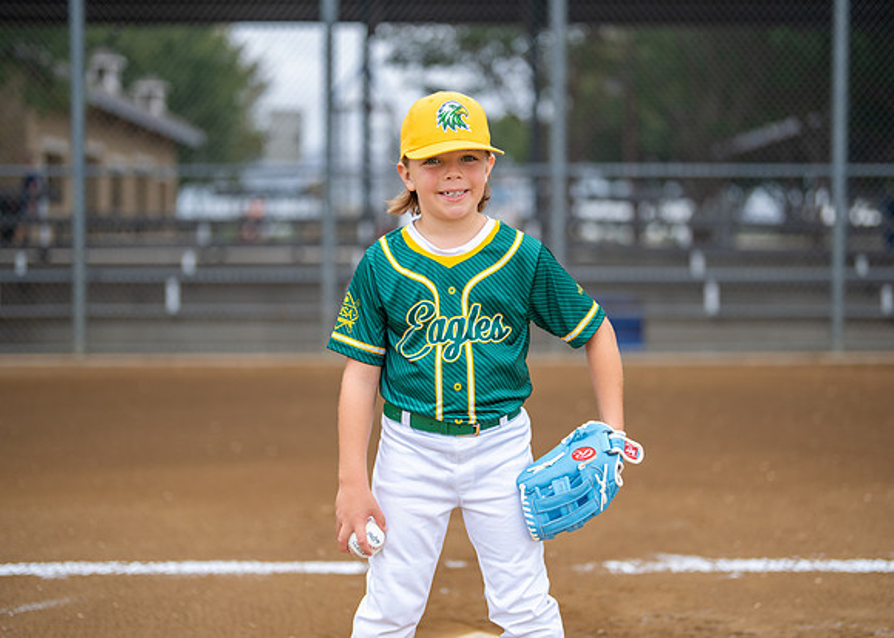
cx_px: 463
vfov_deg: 25.0
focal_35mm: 57
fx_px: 1439
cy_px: 298
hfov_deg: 34.5
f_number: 1.2
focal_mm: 50
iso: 160
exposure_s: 1/2500
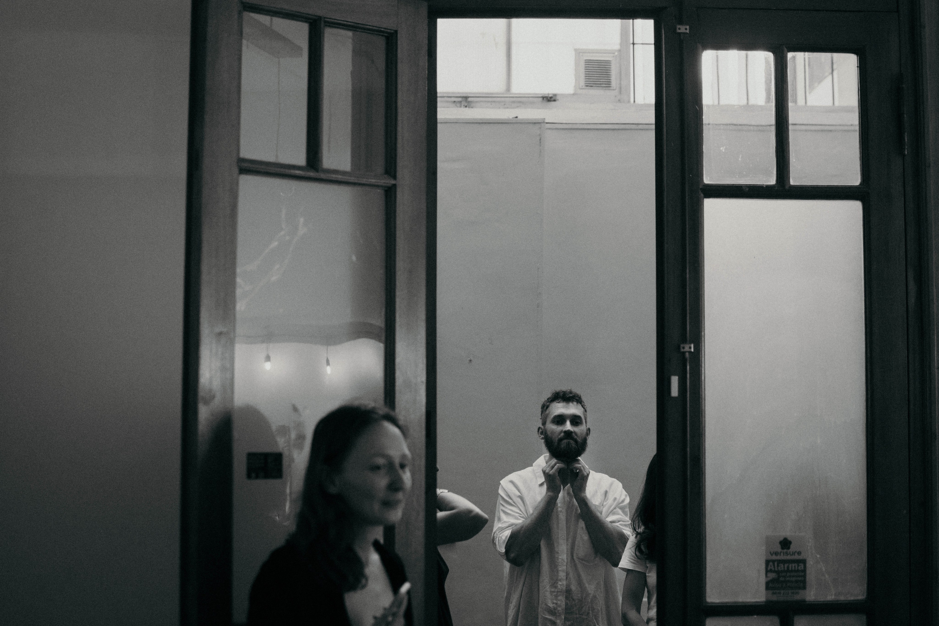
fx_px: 1419
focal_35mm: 54
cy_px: 313
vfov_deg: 24.9
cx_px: 470
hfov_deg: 36.6
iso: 800
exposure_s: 1/200
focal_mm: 35
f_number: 2.2
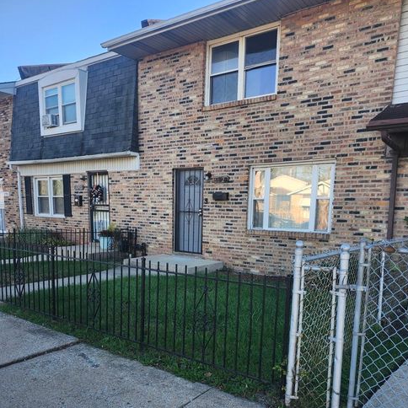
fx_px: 373
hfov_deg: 57.3
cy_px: 273
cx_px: 210
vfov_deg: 56.1
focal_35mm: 28
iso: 25
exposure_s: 1/220
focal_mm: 5.54
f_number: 1.8
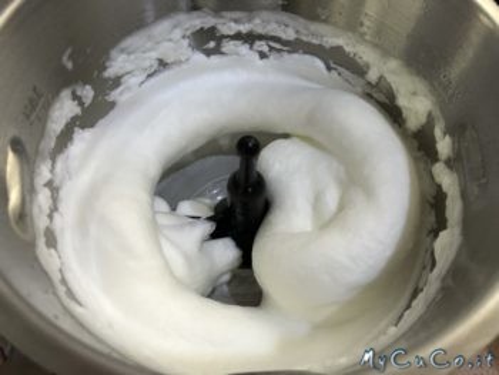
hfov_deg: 63.4
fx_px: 404
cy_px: 188
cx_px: 250
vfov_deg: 49.8
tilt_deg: -60.1
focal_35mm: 28
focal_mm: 4
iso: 100
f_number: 1.8
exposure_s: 1/13
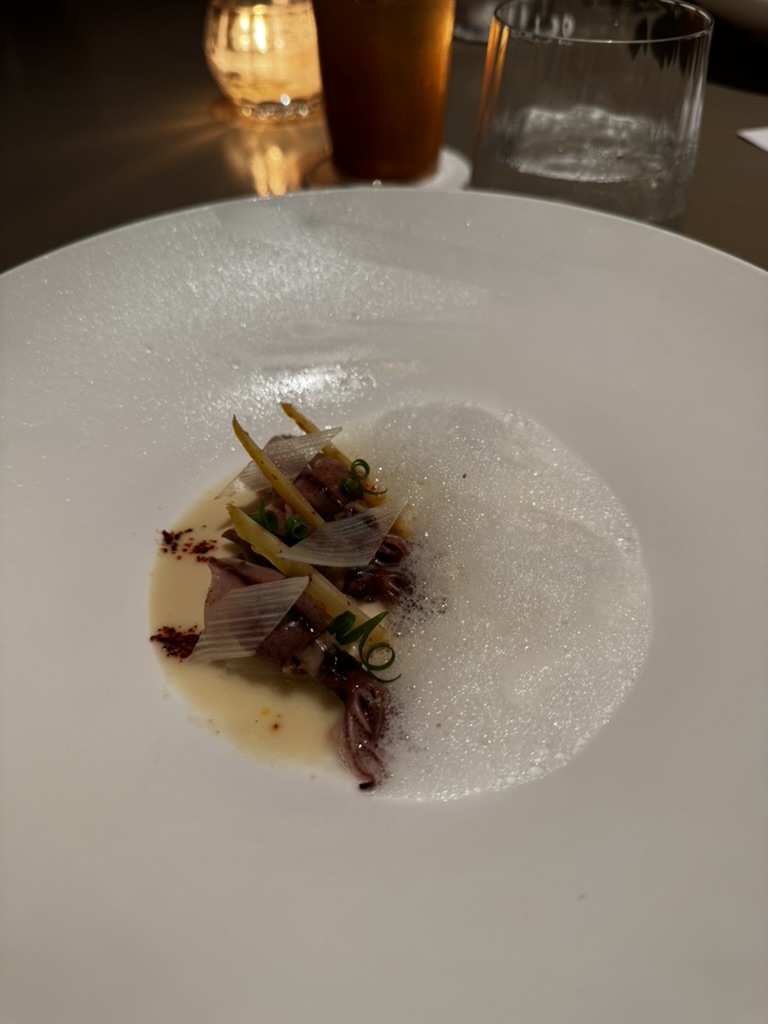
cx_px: 384
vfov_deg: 71.6
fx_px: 710
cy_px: 512
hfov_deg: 56.8
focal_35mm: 24
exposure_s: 1/50
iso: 125
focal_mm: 6.76
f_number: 1.78
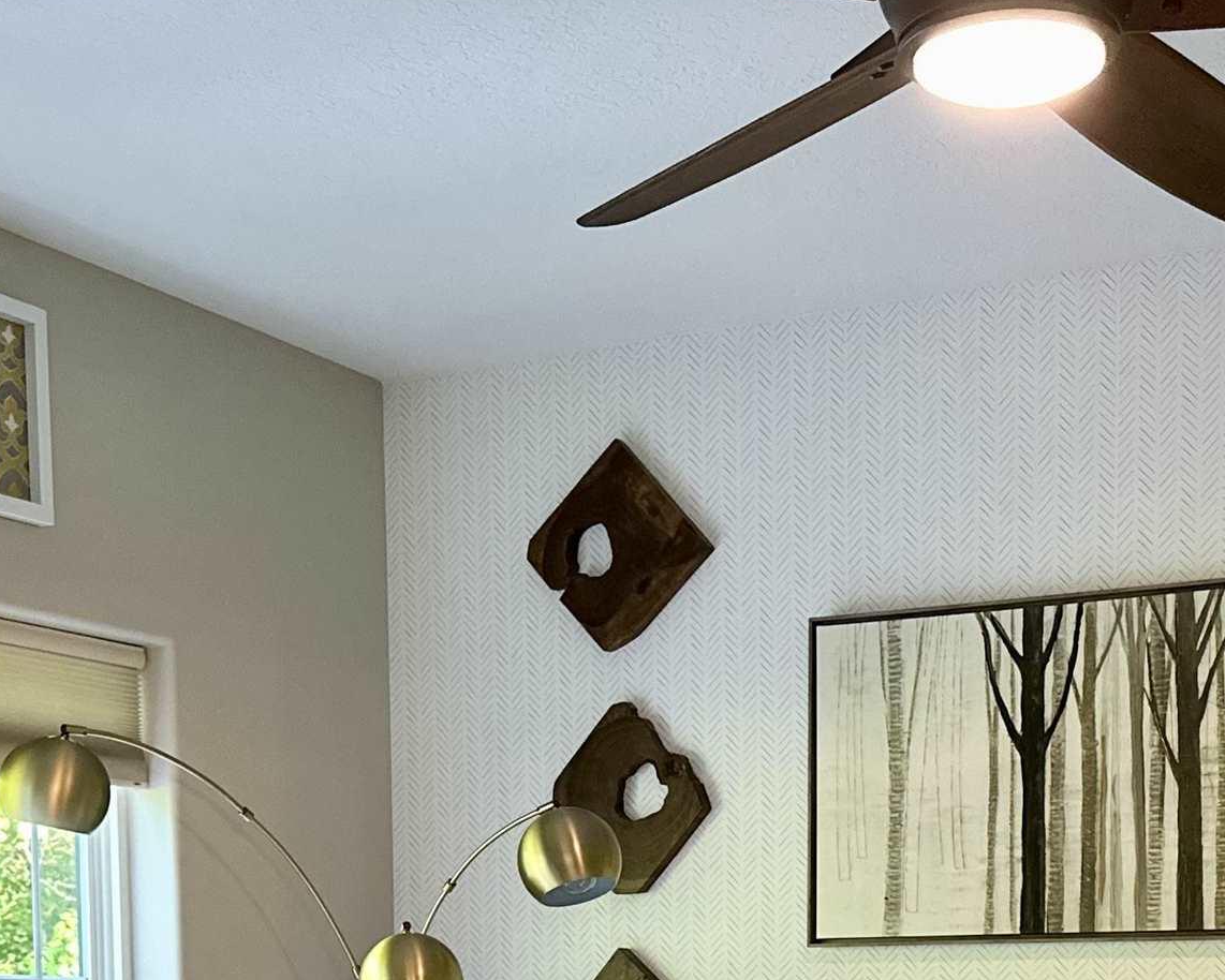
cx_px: 710
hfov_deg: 30.0
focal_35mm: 63
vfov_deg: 22.5
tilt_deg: -3.1
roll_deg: +0.4
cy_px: 1137
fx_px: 2284
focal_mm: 6.86
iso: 500
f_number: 1.78
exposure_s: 1/60
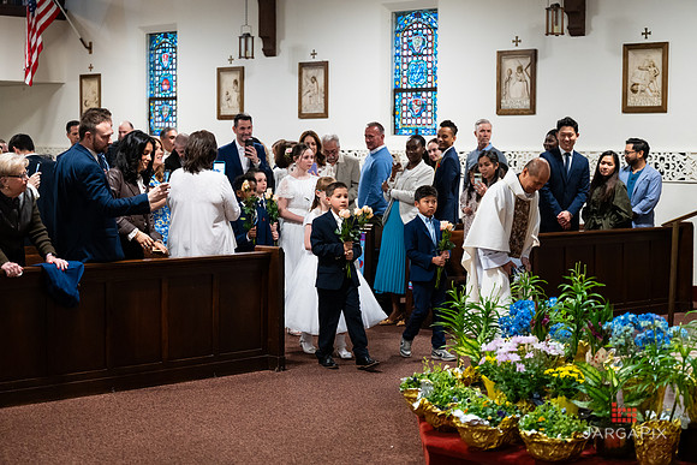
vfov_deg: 18.8
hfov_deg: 27.8
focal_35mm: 73
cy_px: 232
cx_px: 348
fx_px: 1407
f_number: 3.2
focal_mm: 72
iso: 3200
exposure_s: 1/160
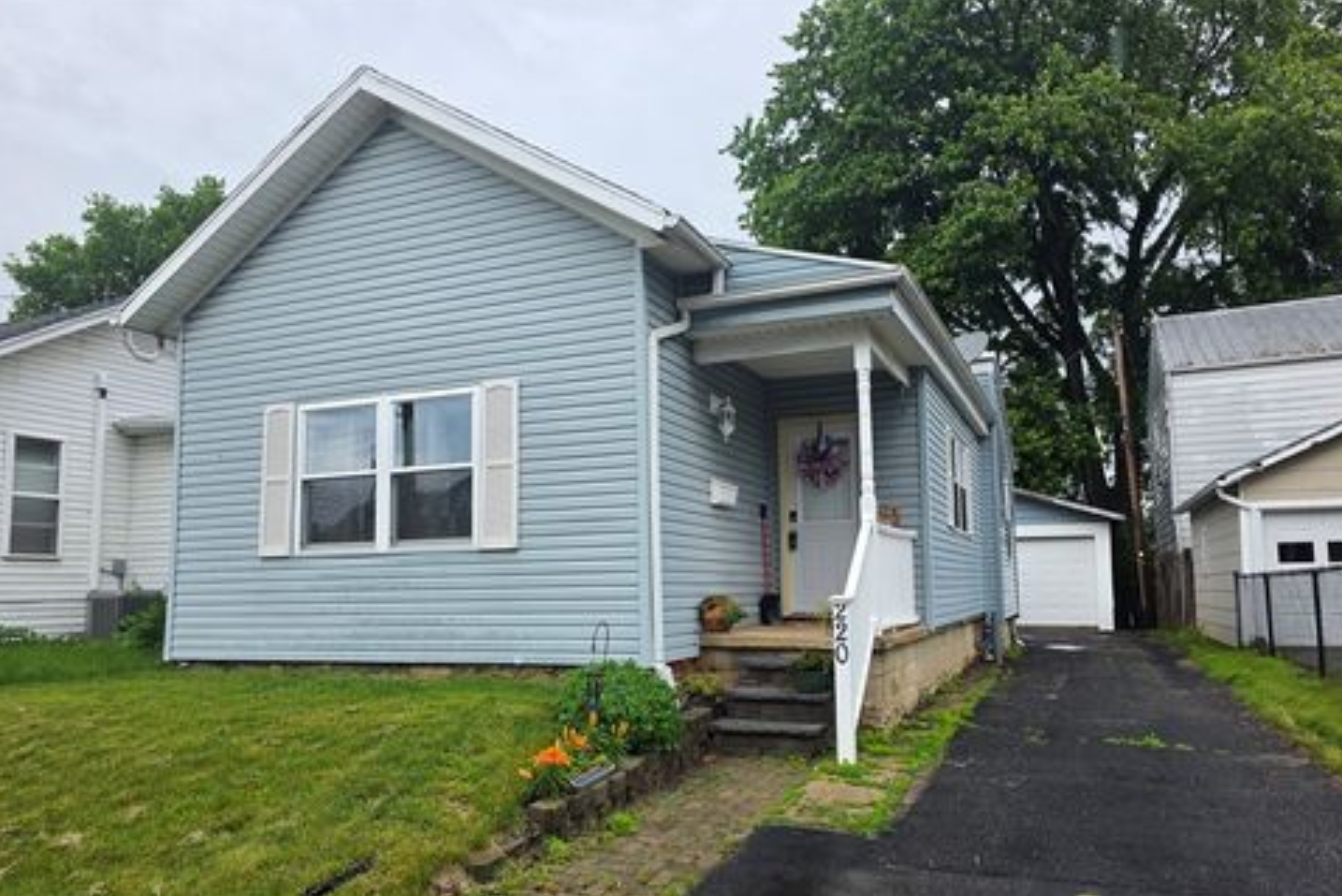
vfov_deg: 51.2
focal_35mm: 25
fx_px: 932
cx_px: 677
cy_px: 510
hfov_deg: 71.5
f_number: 1.7
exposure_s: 1/359
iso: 25
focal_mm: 6.3
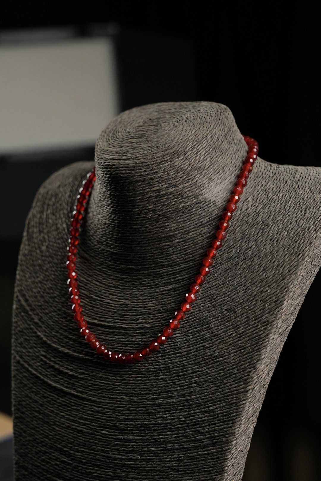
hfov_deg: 19.5
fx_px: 936
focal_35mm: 70
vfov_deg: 28.8
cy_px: 240
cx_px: 160
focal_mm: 70
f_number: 6.3
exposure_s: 1/160
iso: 1000
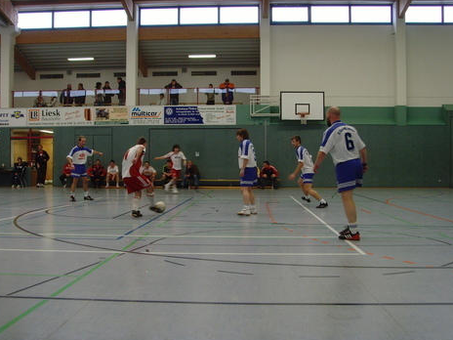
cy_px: 178
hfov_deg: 44.8
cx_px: 217
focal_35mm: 42
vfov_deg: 34.3
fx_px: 550
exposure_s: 1/45
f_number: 3.5
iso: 160
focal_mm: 6.6
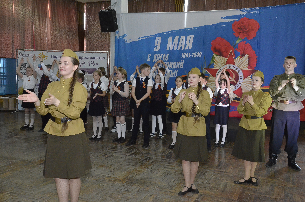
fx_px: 317
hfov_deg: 51.4
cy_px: 101
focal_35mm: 38
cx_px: 152
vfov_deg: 35.3
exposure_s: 1/125
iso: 6400
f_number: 11
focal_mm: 25
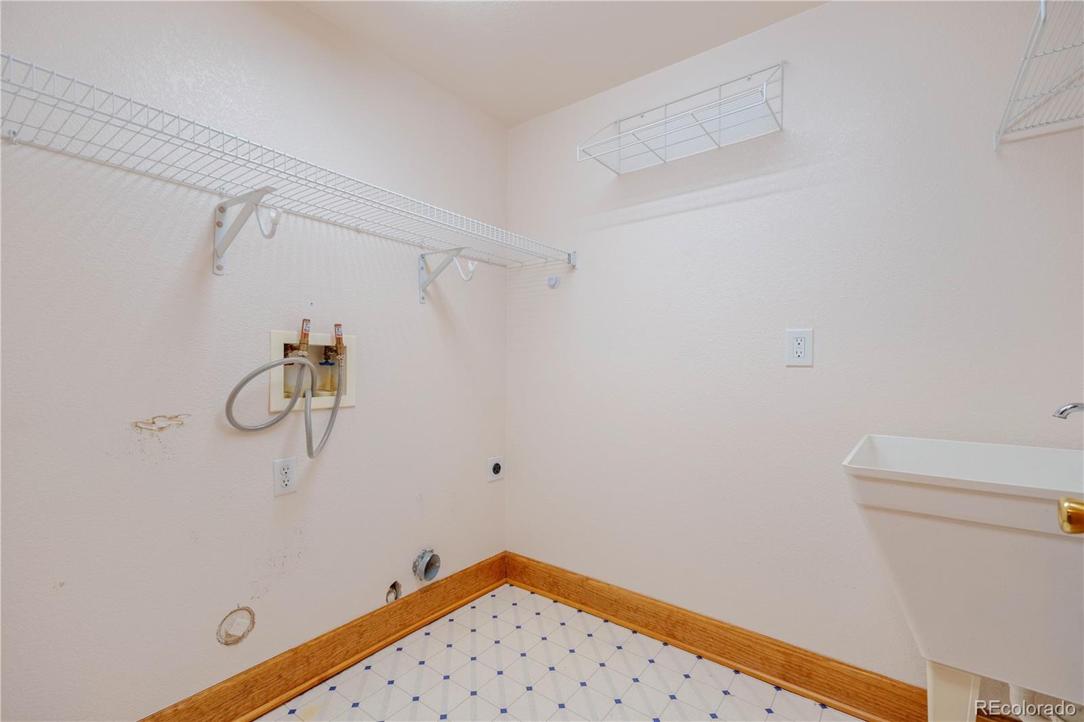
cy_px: 361
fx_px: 482
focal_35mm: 16
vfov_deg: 73.7
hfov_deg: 96.7
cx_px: 542
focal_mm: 16
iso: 200
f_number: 6.3
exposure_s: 1/640
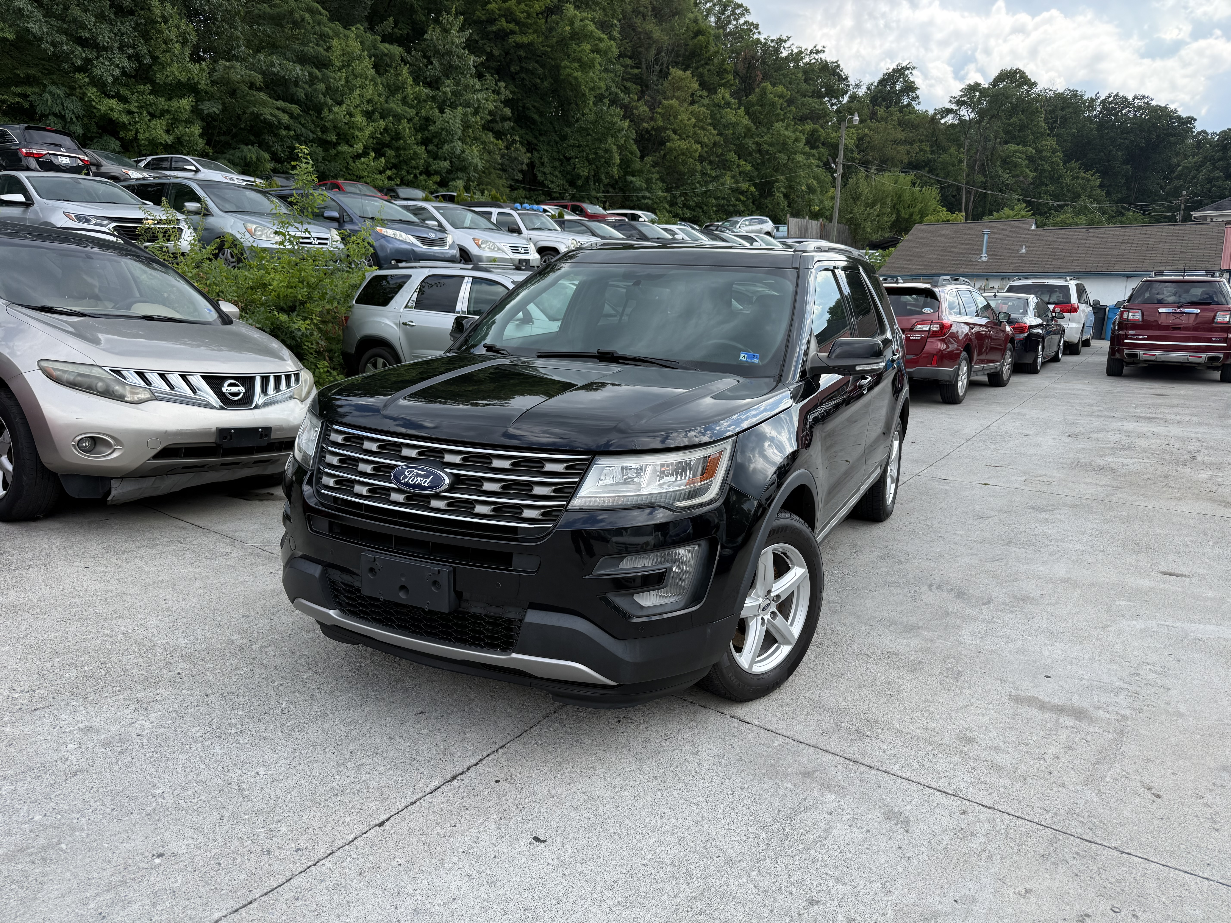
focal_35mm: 24
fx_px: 853
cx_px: 616
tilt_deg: -10.8
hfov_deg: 71.6
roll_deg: +1.1
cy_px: 462
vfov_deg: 56.8
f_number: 1.78
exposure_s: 1/1553
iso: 80
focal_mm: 6.76
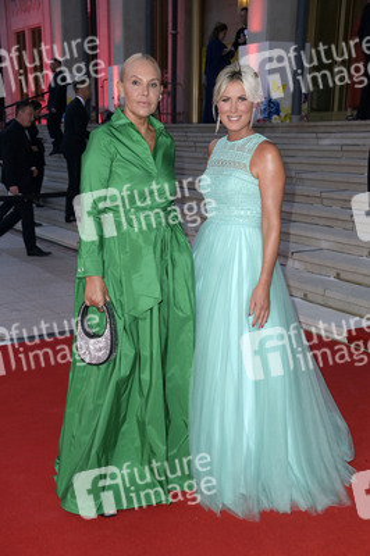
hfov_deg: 28.0
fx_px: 741
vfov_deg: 41.1
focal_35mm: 48
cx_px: 185
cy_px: 278
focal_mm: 48
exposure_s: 1/200
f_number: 5.6
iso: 1250
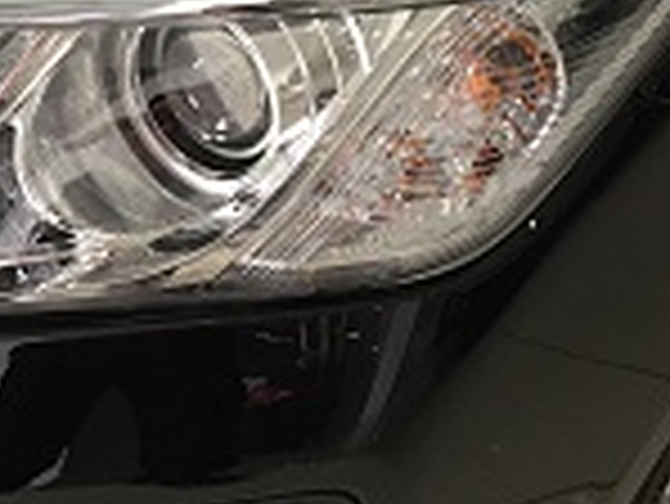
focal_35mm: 68
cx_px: 99
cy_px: 135
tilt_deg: -38.0
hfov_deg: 27.7
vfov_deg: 21.5
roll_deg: -6.5
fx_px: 1317
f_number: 2.2
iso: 50
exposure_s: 1/30
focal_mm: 4.15
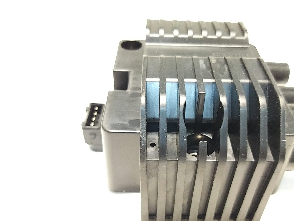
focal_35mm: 31
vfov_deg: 45.3
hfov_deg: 58.0
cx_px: 172
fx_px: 263
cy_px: 129
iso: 250
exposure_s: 1/33
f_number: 1.7
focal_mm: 3.93
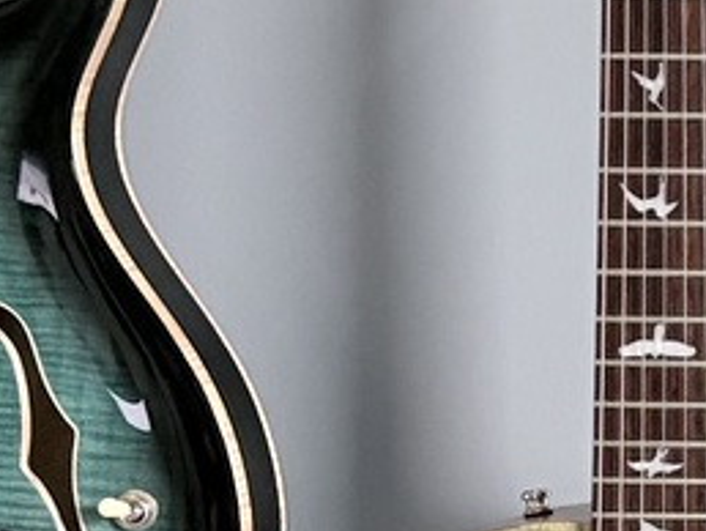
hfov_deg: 10.8
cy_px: 123
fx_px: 3287
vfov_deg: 9.2
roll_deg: +1.1
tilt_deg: -1.1
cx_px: 1557
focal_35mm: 161
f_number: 1.6
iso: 400
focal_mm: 5.96
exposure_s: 1/60
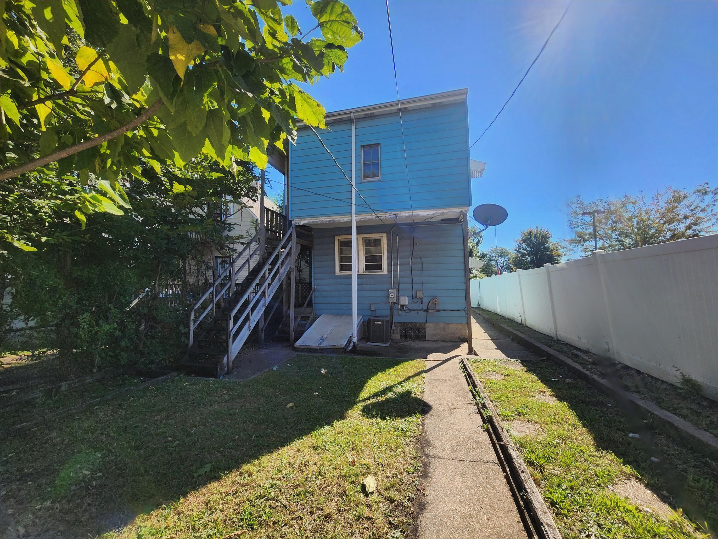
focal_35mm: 13
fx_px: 270
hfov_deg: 106.2
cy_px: 270
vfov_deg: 89.9
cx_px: 359
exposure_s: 1/1429
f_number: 2.2
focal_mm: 2.2
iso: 50
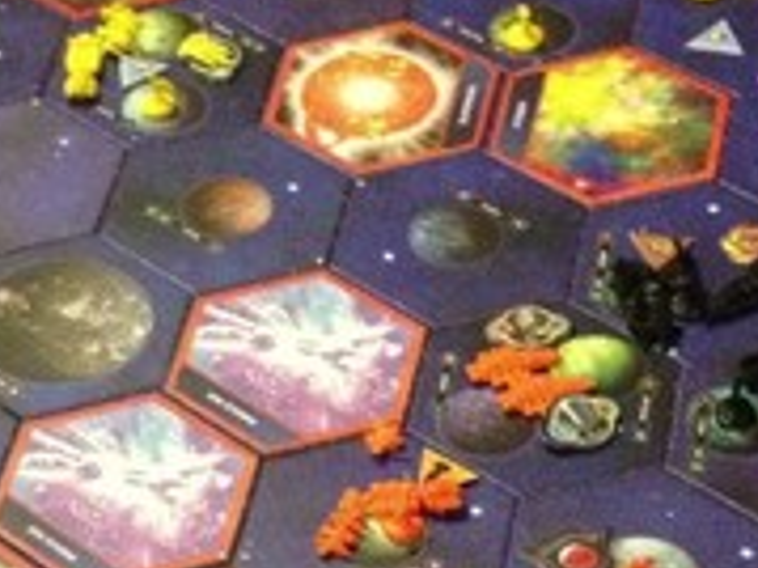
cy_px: 492
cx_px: 72
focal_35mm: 135
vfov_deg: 10.9
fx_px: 2954
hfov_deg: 14.5
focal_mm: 4.28
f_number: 2.4
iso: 500
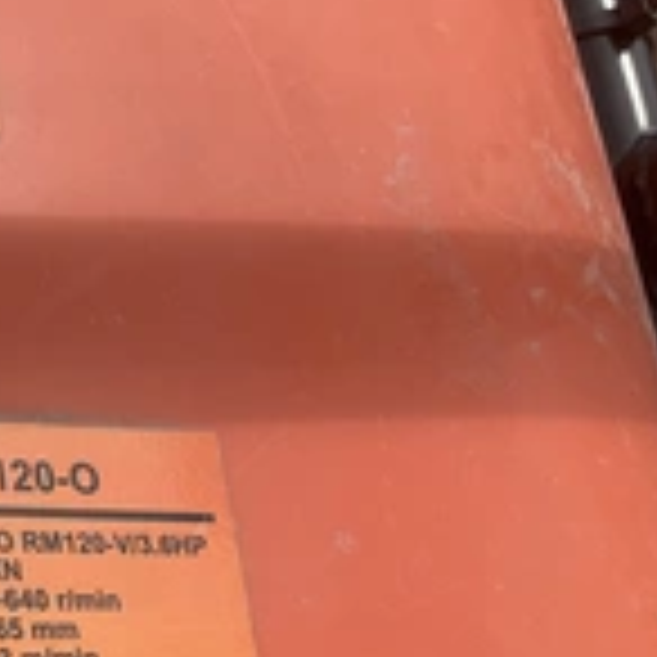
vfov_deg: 23.6
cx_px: -108
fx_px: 1503
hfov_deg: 22.9
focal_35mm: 70
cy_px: 657
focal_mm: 3
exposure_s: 1/2959
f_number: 1.8
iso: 25
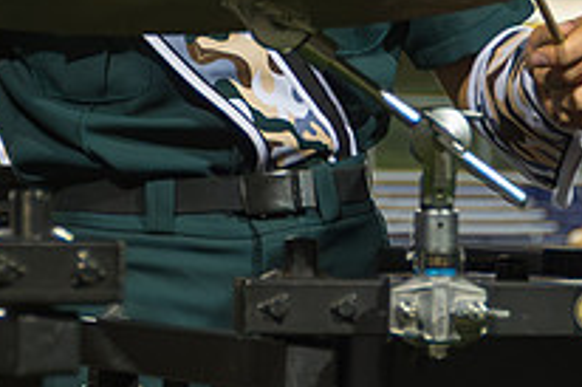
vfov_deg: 4.3
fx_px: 5121
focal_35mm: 317
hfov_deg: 6.5
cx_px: 197
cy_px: -321
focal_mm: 82
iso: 3600
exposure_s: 1/160
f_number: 5.3
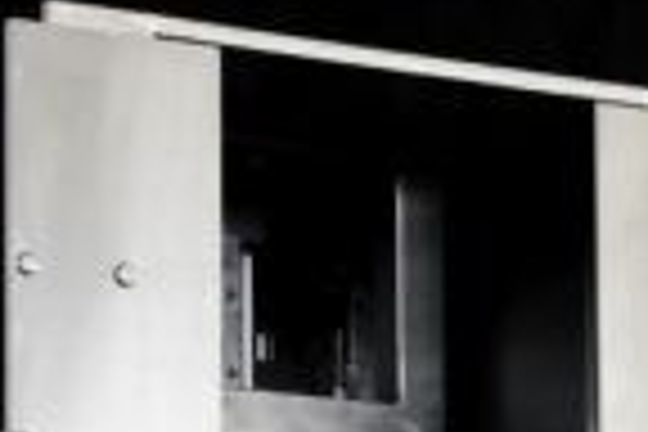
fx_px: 5220
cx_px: 1048
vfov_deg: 4.7
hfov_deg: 7.0
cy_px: 832
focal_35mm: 290
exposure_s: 1/2.5
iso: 800
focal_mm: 60
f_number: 22
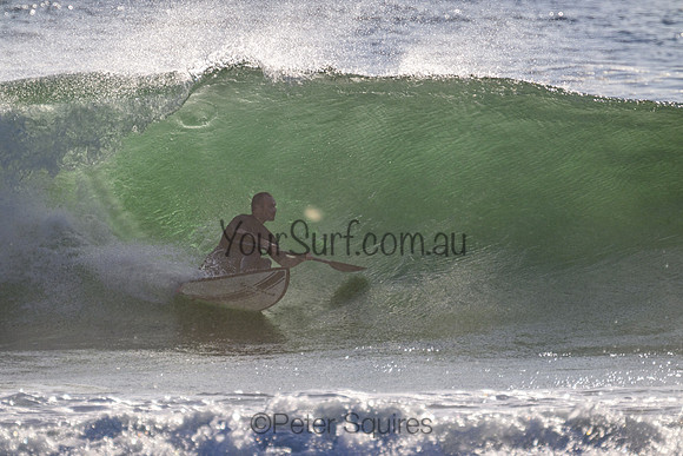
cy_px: 228
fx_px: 15181
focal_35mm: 800
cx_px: 342
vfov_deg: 1.7
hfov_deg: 2.6
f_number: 11
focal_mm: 800
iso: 900
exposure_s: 1/2000
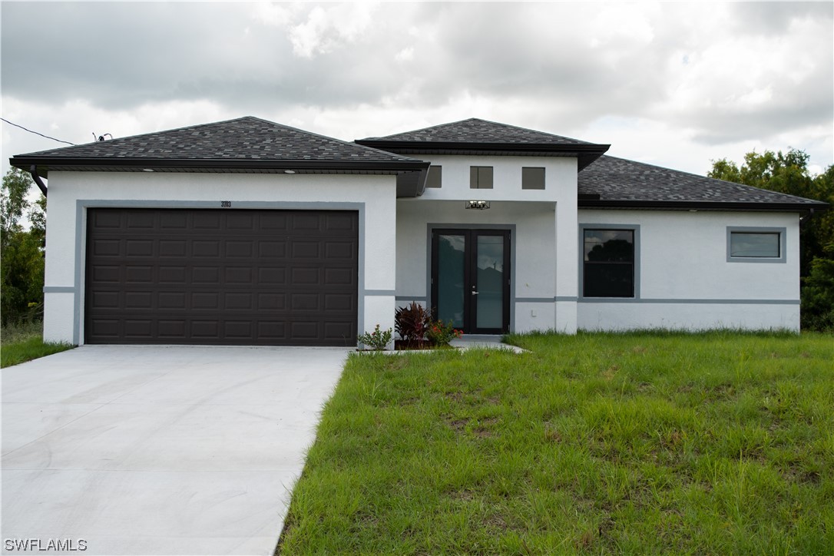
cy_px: 278
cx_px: 417
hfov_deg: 49.6
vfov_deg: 34.2
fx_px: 903
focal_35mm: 39
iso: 200
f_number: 5.6
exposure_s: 1/1250
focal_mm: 26
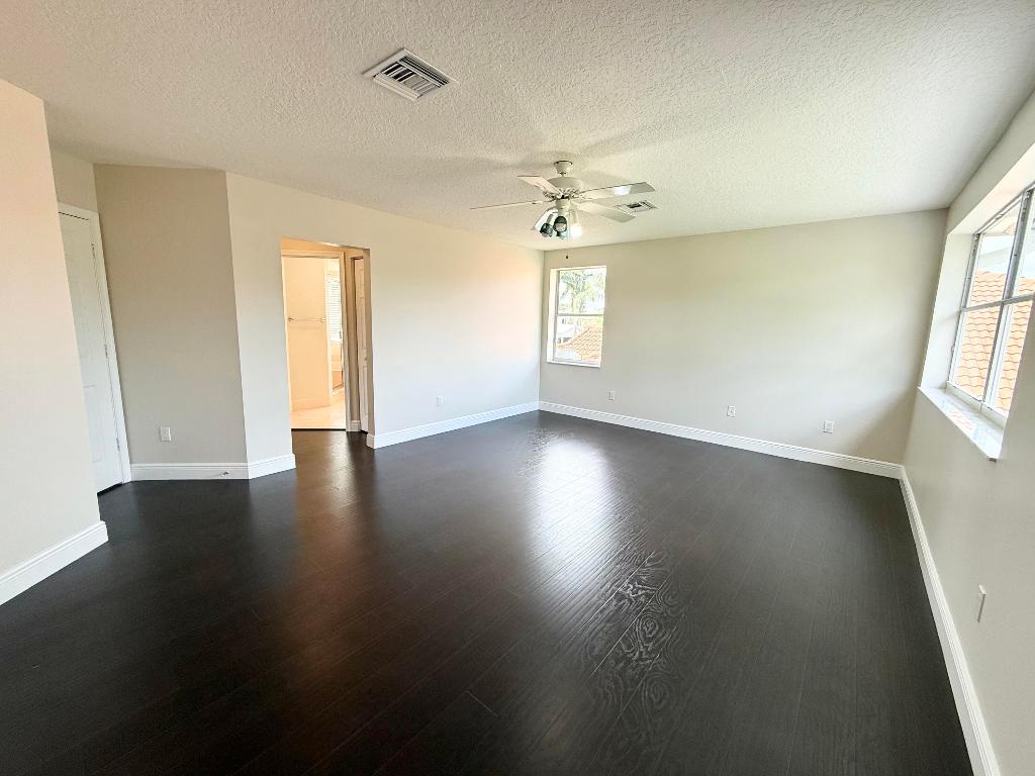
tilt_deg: -8.3
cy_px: 388
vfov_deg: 85.7
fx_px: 419
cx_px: 518
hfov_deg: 102.1
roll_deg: -1.8
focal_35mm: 14
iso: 64
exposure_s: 1/215
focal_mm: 2.22
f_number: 2.2
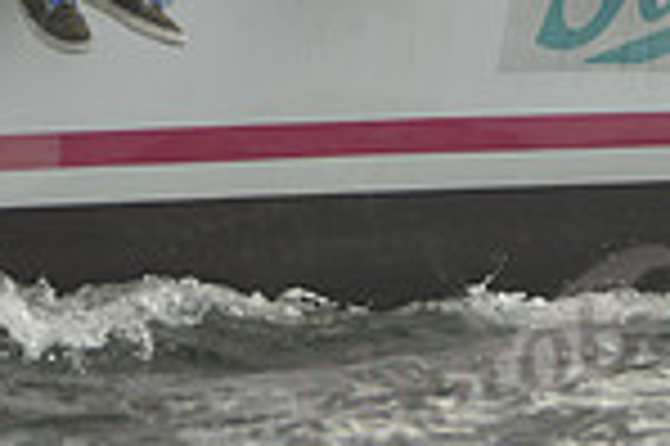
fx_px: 14482
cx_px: 58
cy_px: -291
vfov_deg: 1.8
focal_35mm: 779
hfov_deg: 2.6
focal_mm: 200
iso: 200
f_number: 6.3
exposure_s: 1/1000
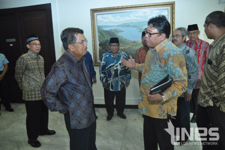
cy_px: 75
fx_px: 300
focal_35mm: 48
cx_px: 112
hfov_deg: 41.2
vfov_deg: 28.0
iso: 500
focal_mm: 32
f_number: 3.2
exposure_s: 1/60
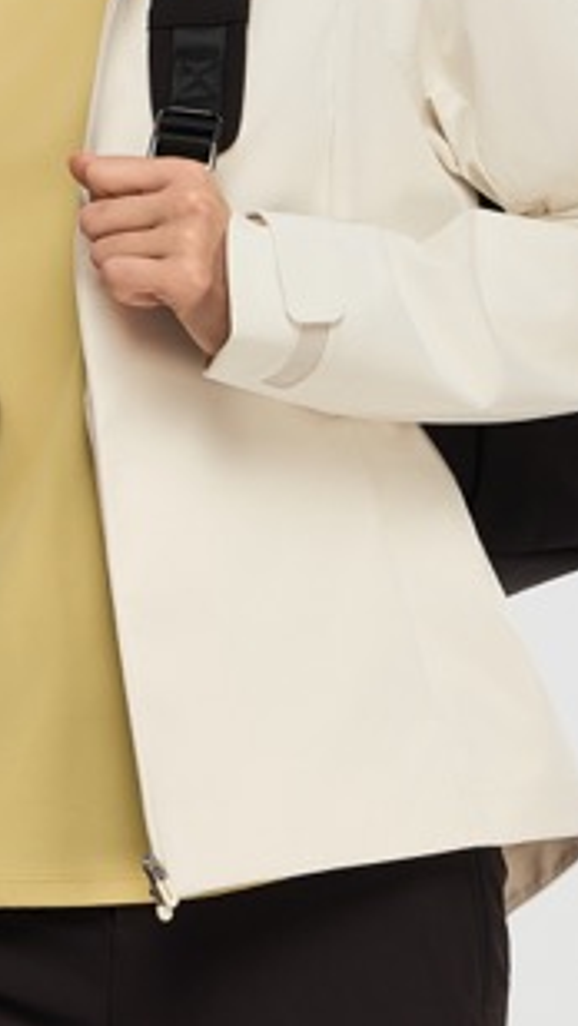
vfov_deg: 7.2
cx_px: 184
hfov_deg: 4.1
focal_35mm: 299
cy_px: 1066
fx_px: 8140
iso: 200
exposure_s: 1/400
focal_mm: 69
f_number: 9
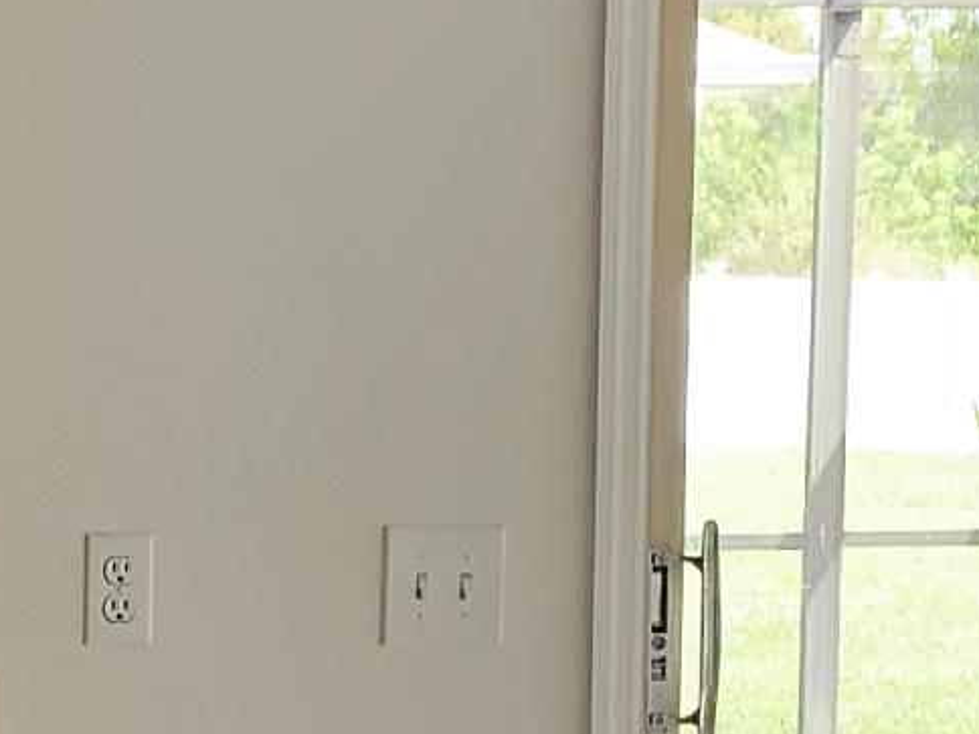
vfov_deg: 9.1
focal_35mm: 161
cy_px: 809
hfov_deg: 12.1
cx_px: -101
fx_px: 4553
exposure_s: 1/121
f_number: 1.8
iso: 40
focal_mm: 4.25
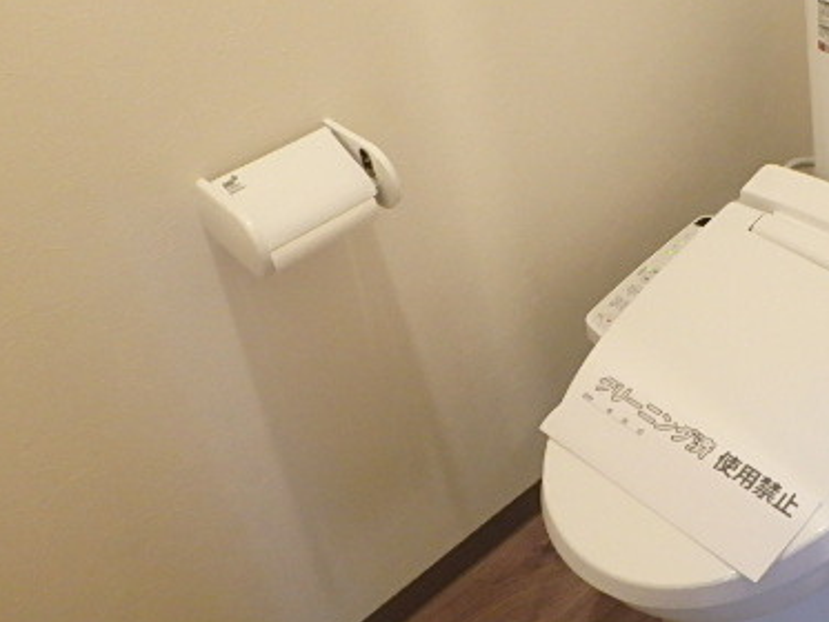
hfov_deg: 38.3
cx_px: 656
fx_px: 1150
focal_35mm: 48
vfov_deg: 30.1
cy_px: 204
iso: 800
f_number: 4.4
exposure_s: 1/30
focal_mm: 5
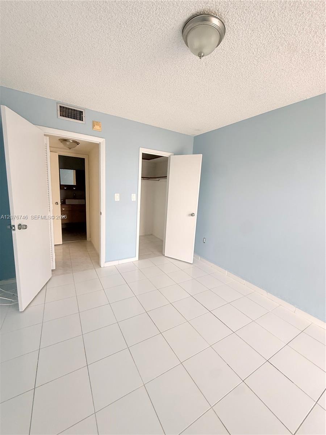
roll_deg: -4.7
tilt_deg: -8.2
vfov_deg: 102.1
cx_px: 163
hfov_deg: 85.7
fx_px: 176
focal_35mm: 14
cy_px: 218
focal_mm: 2.22
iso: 100
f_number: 2.2
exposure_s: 1/99
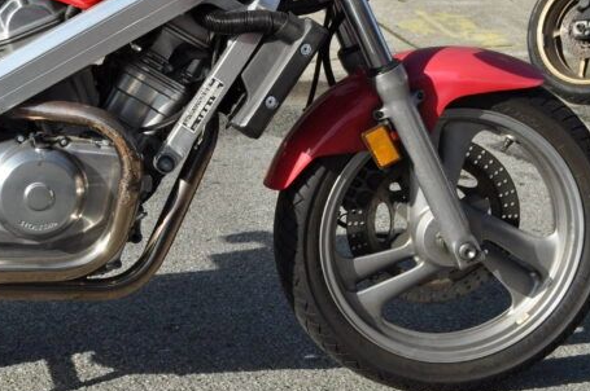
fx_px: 1326
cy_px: 39
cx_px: -38
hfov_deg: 23.7
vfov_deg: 16.6
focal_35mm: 81
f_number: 9
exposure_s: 1/320
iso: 200
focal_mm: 24
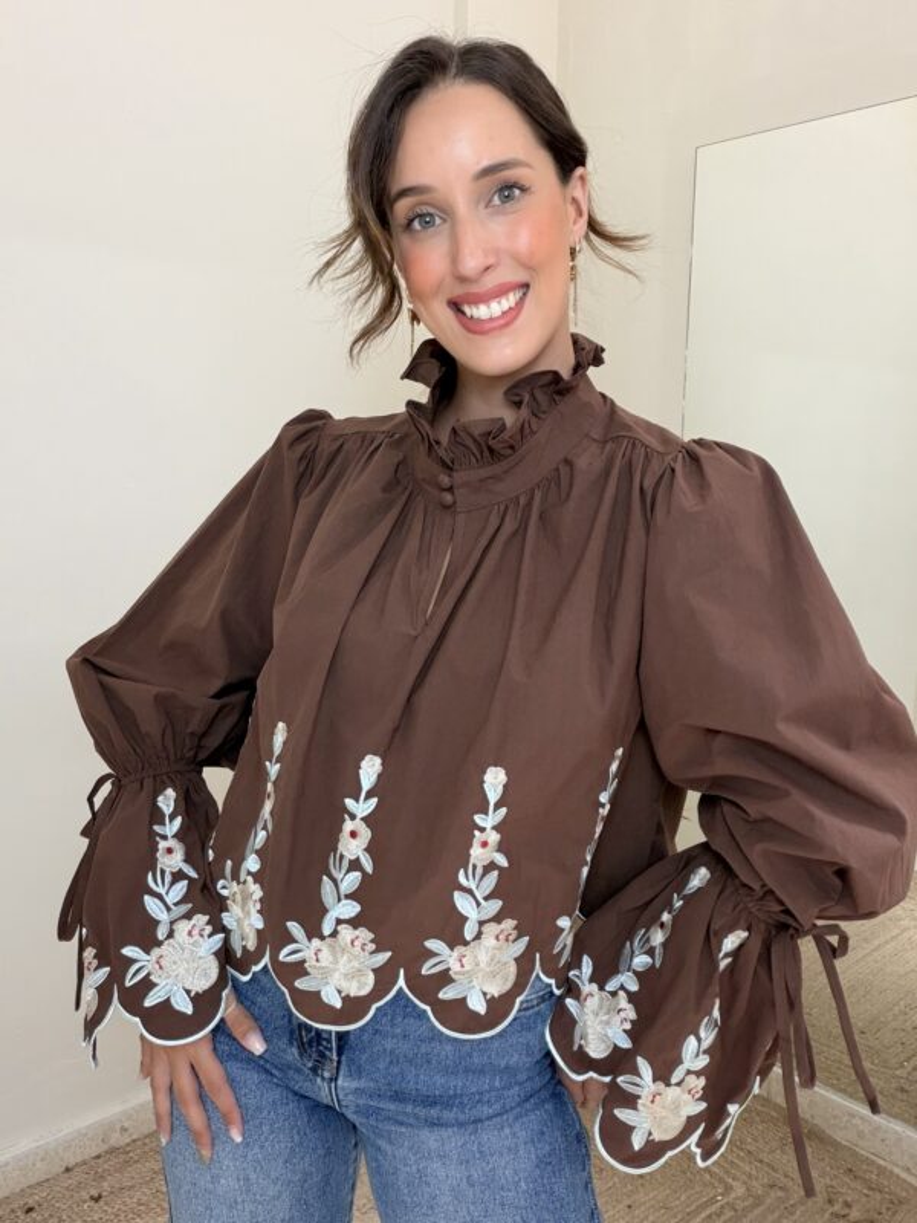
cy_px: 612
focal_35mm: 30
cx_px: 458
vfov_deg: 60.0
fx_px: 1060
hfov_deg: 46.8
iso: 80
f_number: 1.9
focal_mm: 2.71
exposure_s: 1/60
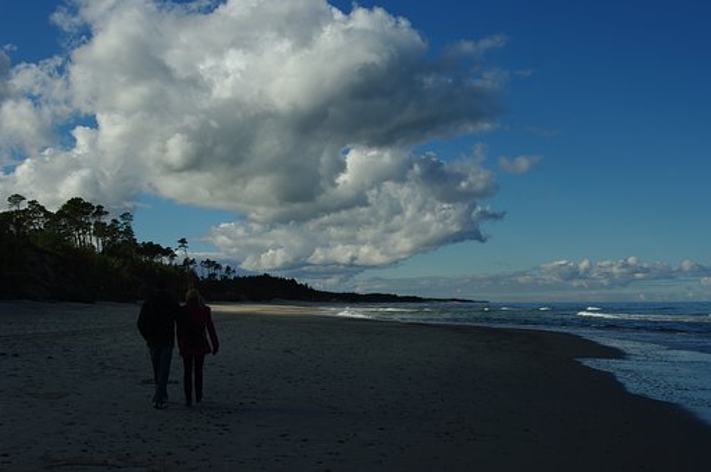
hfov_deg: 46.5
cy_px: 236
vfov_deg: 31.8
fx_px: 828
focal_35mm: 42
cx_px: 356
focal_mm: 28
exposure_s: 1/350
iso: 100
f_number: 9.5
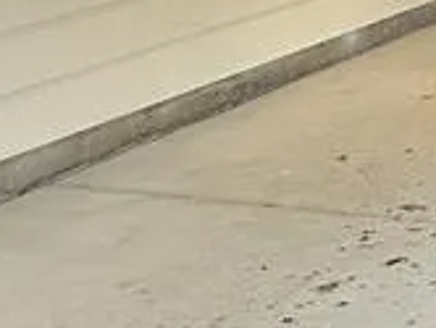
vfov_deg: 9.1
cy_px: -129
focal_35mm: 160
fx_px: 2018
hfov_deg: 11.7
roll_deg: +0.4
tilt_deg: -7.5
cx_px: 699
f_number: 1.5
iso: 80
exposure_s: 1/60
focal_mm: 5.7
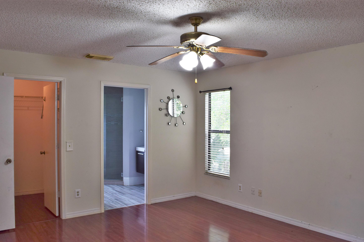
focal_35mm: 28
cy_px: 125
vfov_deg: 46.4
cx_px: 179
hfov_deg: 65.5
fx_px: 283
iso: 400
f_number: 7.1
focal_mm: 18
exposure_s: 1/30
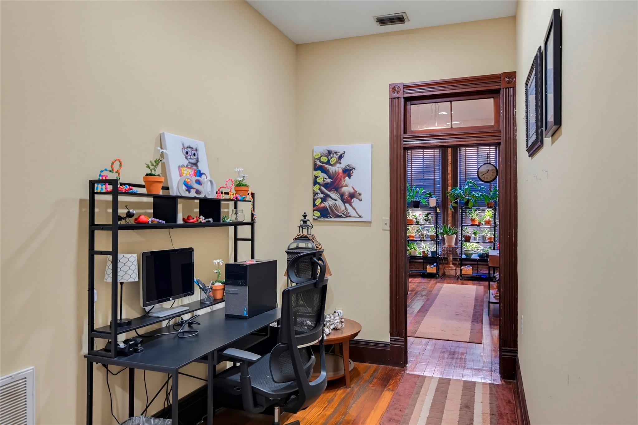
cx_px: 319
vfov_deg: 53.1
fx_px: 425
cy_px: 212
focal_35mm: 24
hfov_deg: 73.7
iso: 500
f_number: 7.1
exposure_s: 1/6
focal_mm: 16
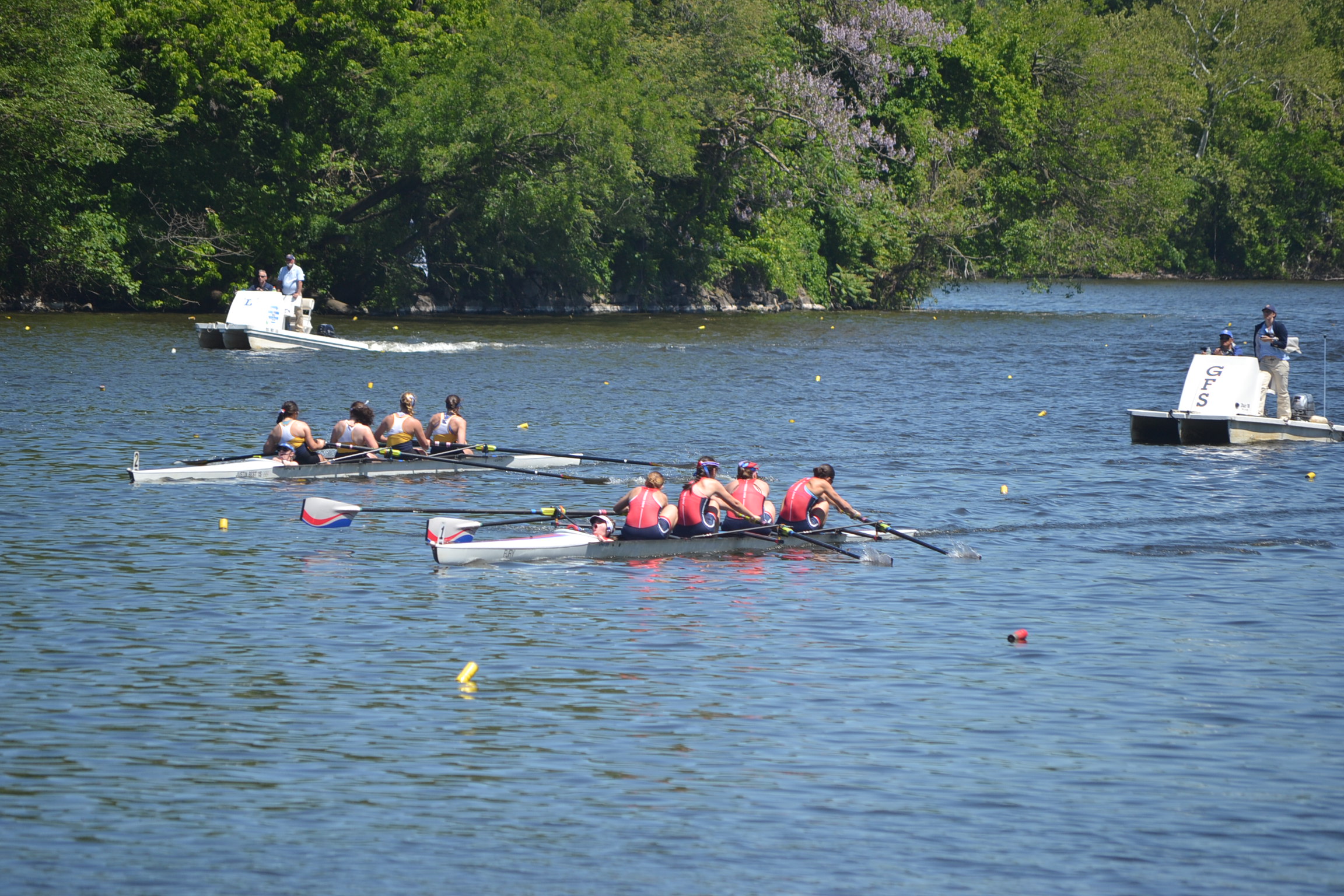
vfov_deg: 5.7
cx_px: 672
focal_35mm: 240
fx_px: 8959
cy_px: 448
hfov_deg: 8.6
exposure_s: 1/500
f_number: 5.6
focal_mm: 160
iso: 140
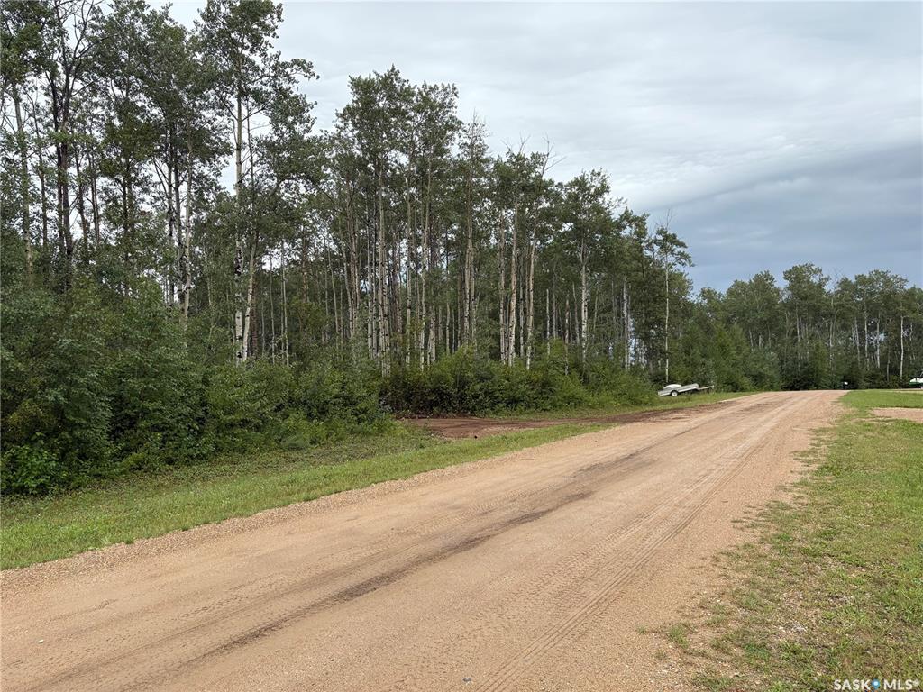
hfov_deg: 67.3
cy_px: 346
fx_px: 693
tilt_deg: +2.8
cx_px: 462
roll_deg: +2.3
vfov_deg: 53.1
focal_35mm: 26
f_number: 1.6
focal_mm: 5.96
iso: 50
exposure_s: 1/1393
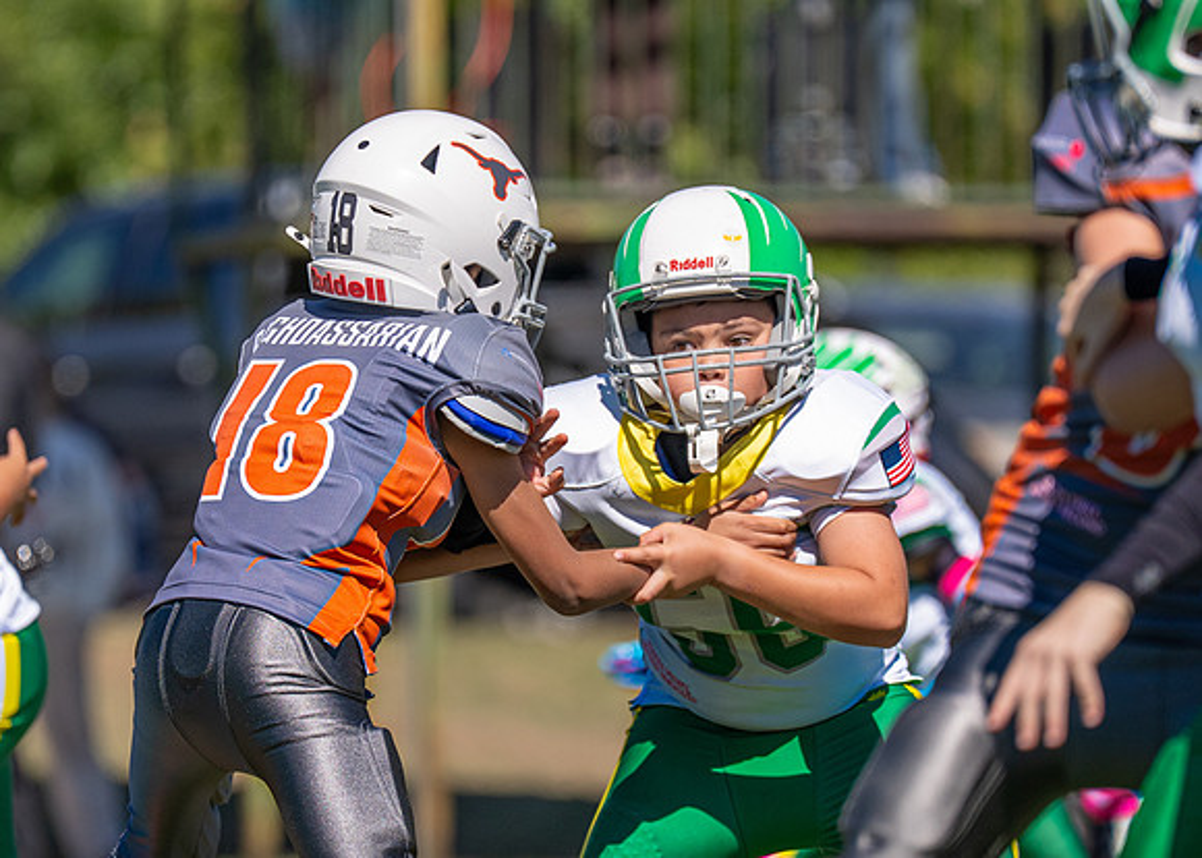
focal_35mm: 471
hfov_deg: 4.3
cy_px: 520
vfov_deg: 3.1
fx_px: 16075
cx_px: 568
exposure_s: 1/4000
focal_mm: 200
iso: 160
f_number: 2.8
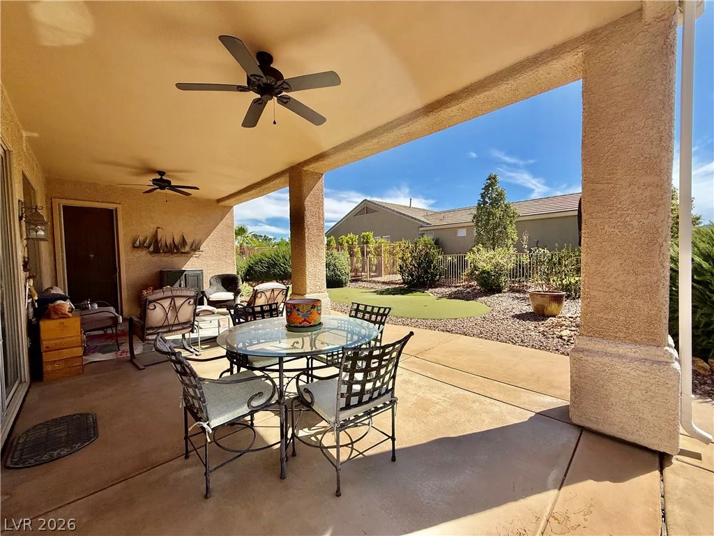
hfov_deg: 102.1
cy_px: 268
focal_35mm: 14
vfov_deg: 85.7
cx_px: 357
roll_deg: +1.2
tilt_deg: -1.8
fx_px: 289
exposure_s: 1/2165
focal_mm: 2.22
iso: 50
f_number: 2.2
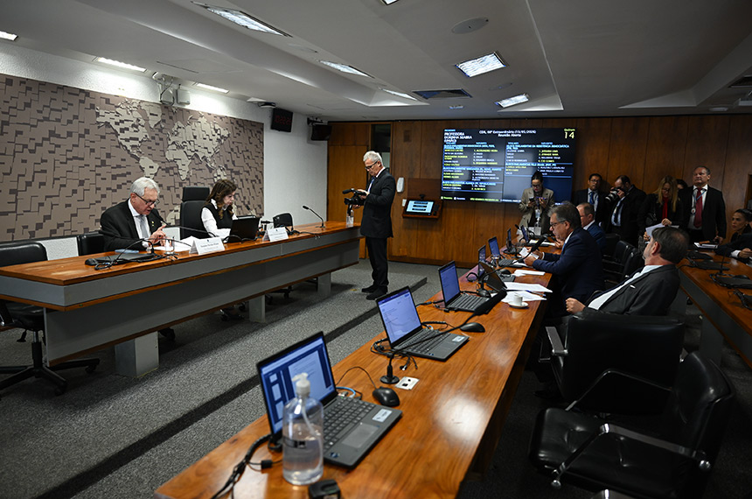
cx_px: 376
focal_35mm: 24
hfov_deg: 73.8
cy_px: 250
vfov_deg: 52.9
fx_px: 500
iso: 800
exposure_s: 1/125
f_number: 2.8
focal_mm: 24
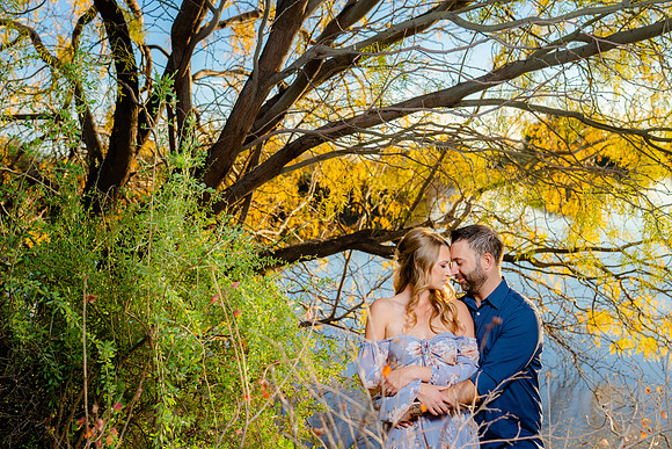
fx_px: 803
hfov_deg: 45.4
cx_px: 336
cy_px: 224
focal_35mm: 43
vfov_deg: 31.2
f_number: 4
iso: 50
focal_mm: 43
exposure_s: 1/250
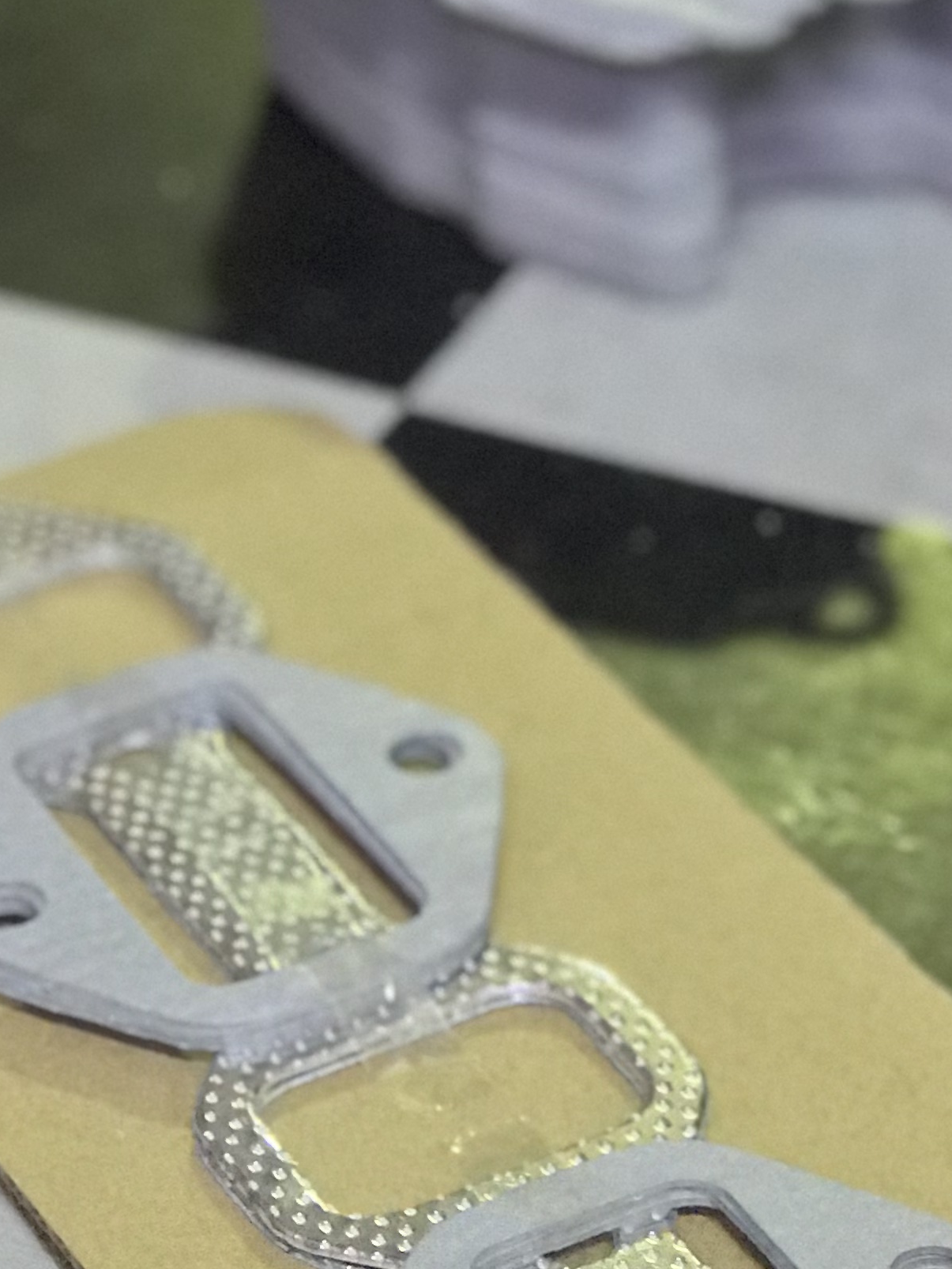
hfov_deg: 10.4
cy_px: 738
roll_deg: -0.1
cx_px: 717
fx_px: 5244
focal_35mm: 143
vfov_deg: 13.8
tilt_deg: -36.1
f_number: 2.8
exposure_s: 1/50
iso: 800
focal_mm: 6.6
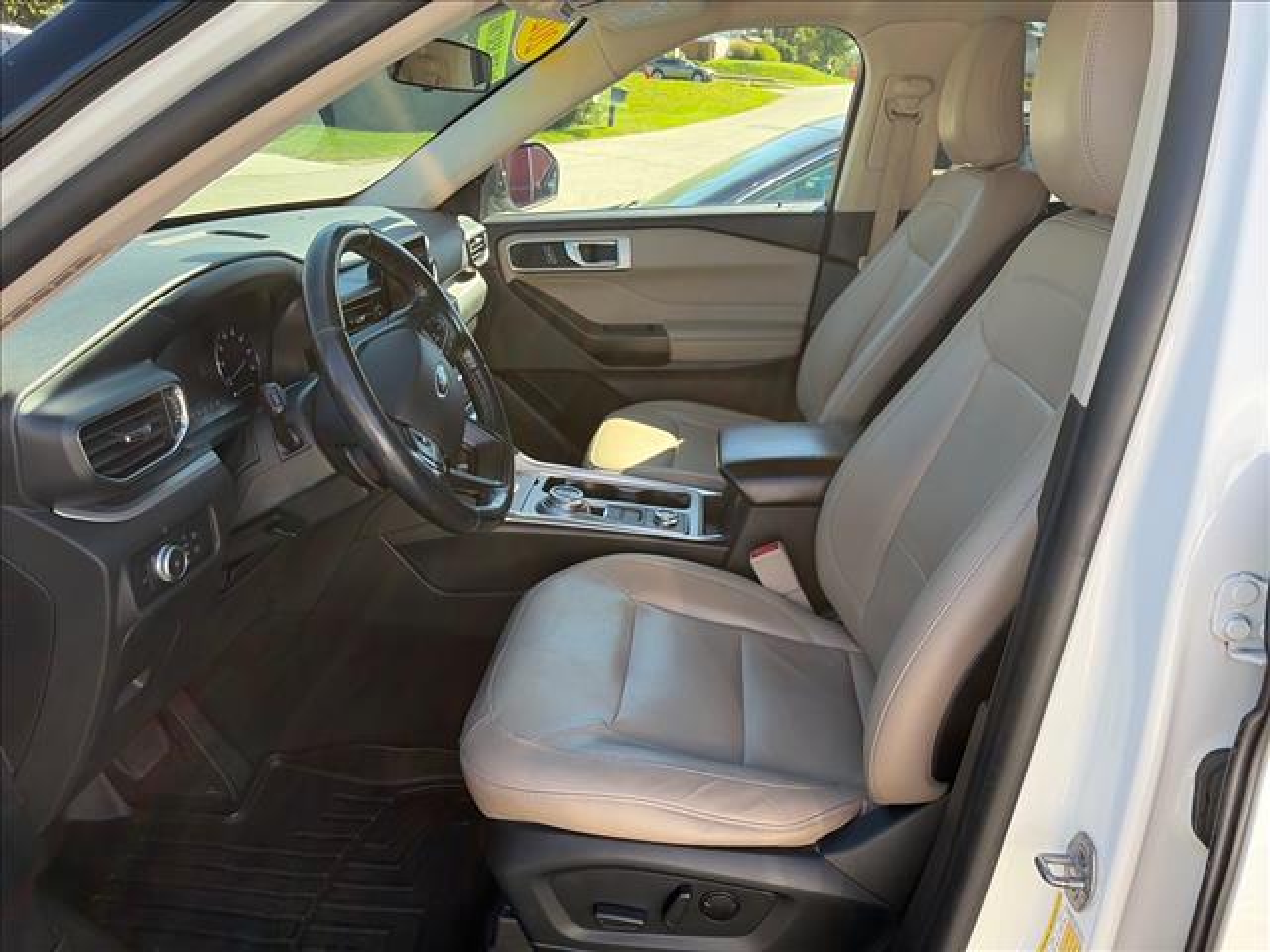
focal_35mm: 26
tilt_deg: -20.9
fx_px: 954
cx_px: 635
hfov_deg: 67.3
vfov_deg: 53.1
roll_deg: -4.1
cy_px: 476
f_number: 1.6
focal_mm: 5.96
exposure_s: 1/557
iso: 64
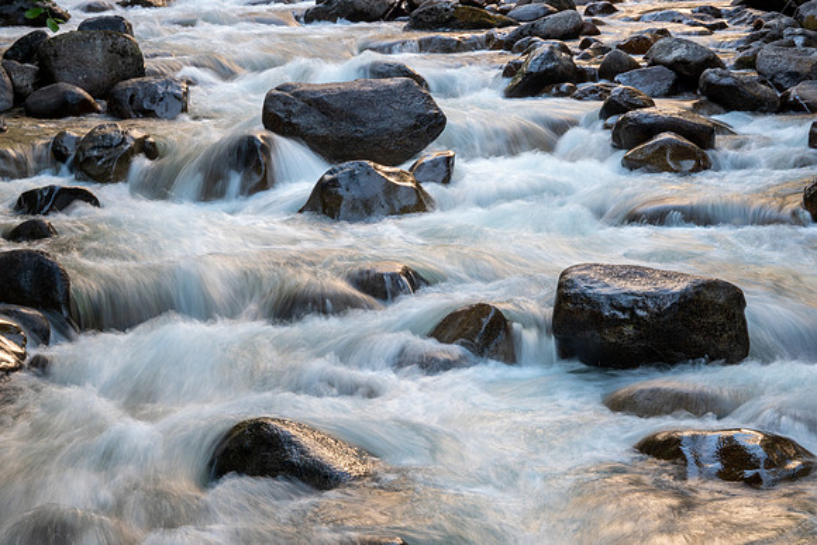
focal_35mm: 95
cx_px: 408
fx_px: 2156
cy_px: 272
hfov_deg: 21.5
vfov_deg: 14.4
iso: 100
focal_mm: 34.68
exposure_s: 1/3
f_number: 11
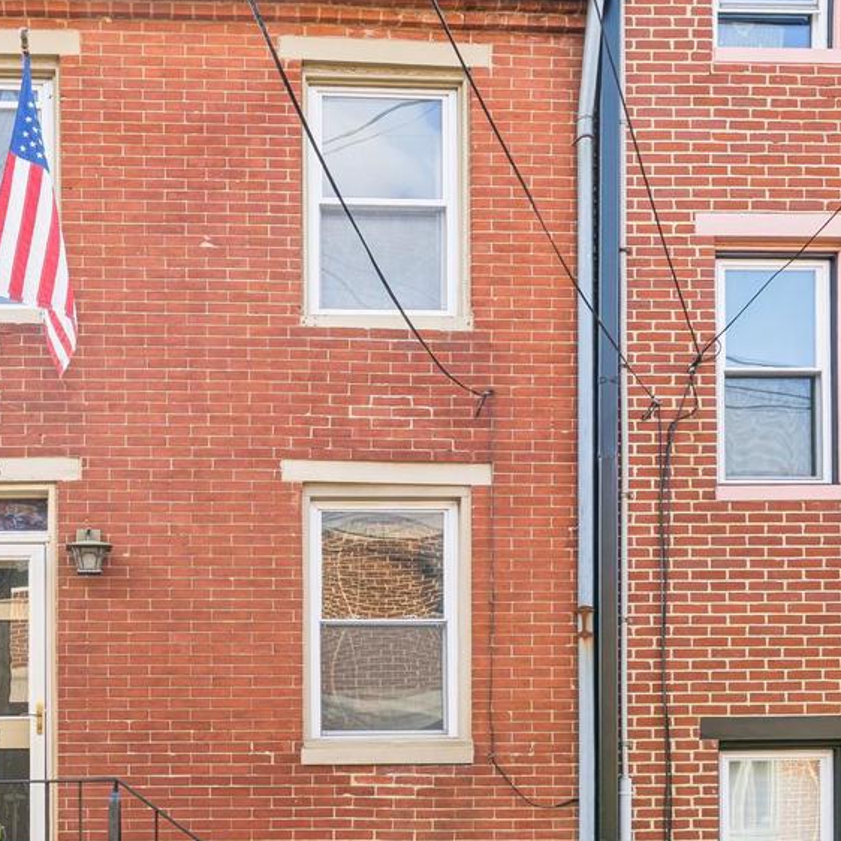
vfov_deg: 43.3
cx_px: 175
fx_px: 1047
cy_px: 542
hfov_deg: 42.0
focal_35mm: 38
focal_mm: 17.5
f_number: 6.7
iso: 200
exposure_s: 1/125
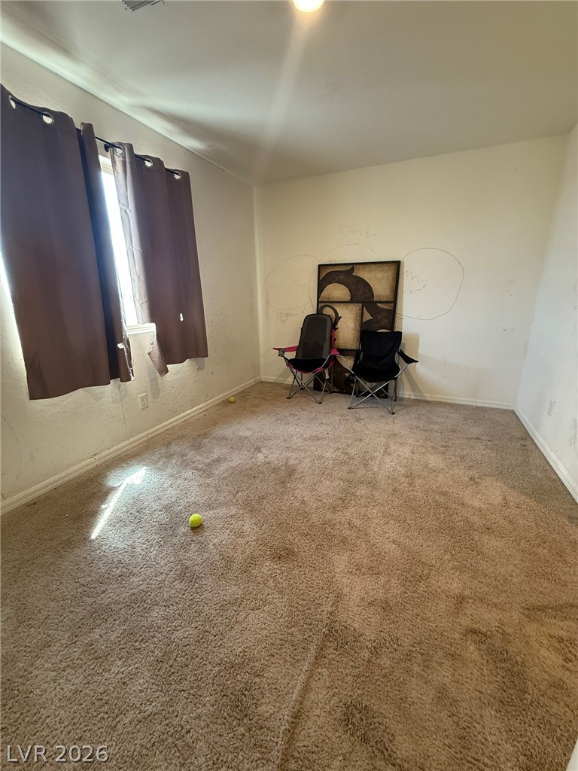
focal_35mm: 14
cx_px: 289
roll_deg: +1.2
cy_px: 386
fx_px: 312
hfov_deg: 85.7
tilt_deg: -16.9
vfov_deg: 102.1
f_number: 2.2
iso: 320
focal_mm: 2.22
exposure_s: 1/60
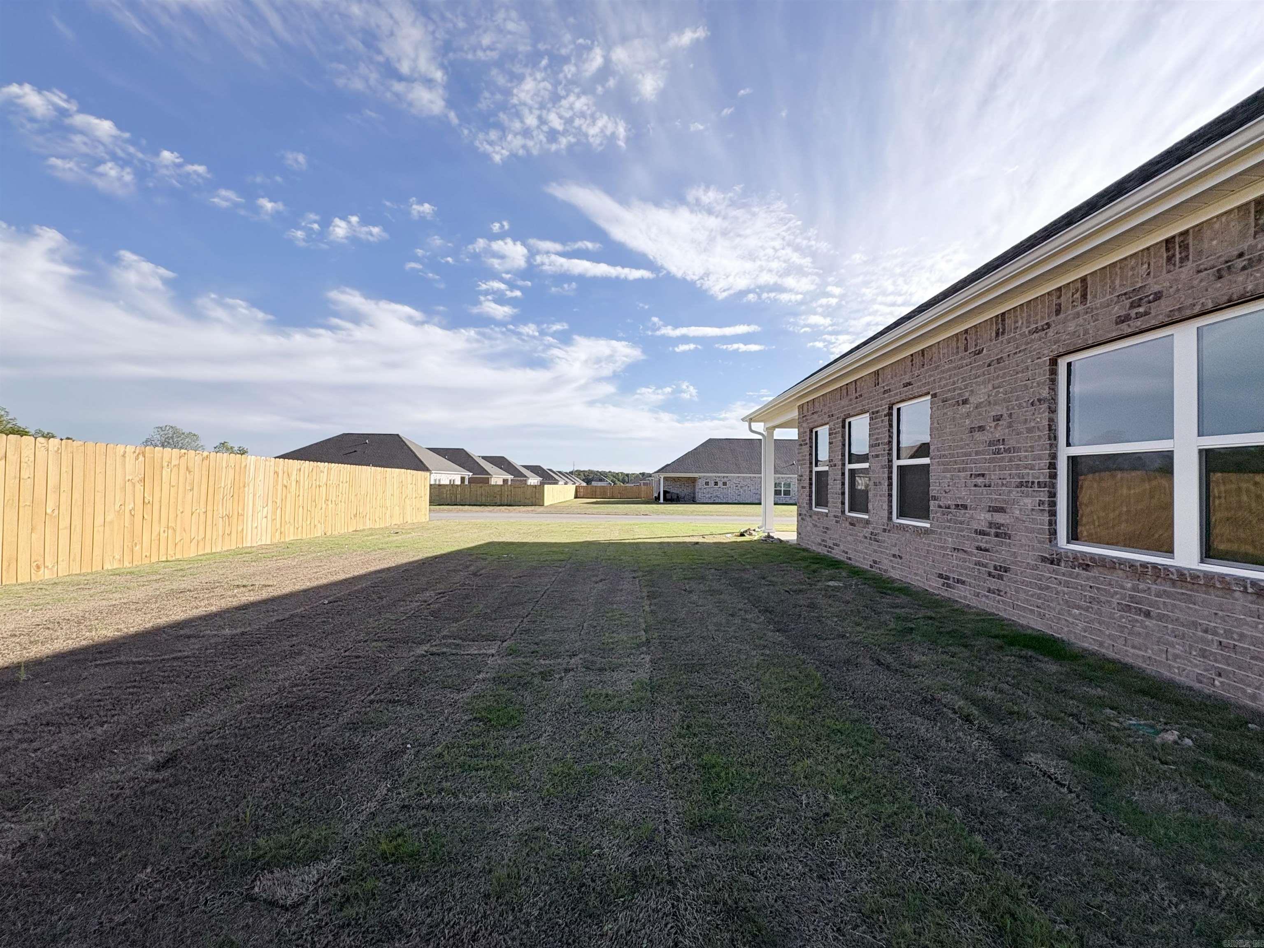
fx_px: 511
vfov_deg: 85.7
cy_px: 474
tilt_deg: +1.4
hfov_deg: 102.1
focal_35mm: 14
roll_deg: -0.8
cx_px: 632
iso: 50
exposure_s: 1/2584
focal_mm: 2.22
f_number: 2.2
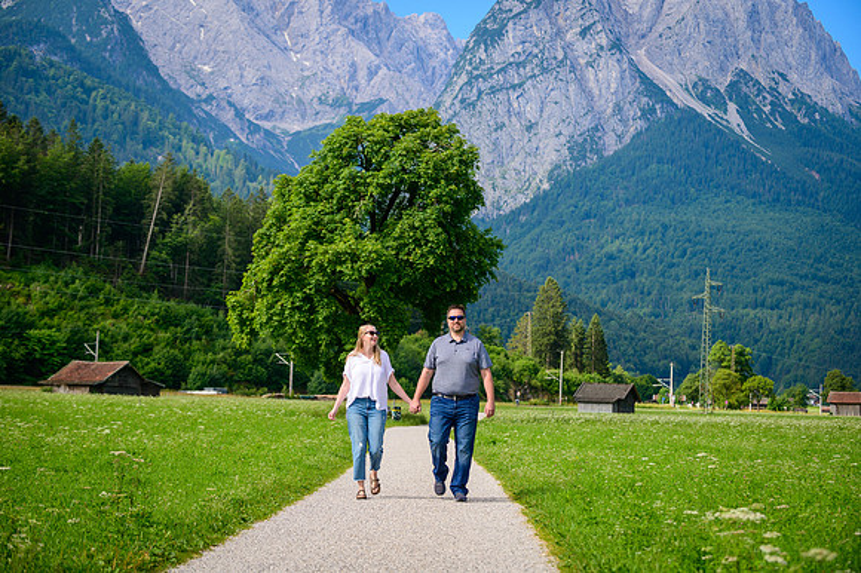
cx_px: 430
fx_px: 1673
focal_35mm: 70
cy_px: 286
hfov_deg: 28.9
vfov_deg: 19.4
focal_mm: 70
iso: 125
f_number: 4
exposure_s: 1/1000
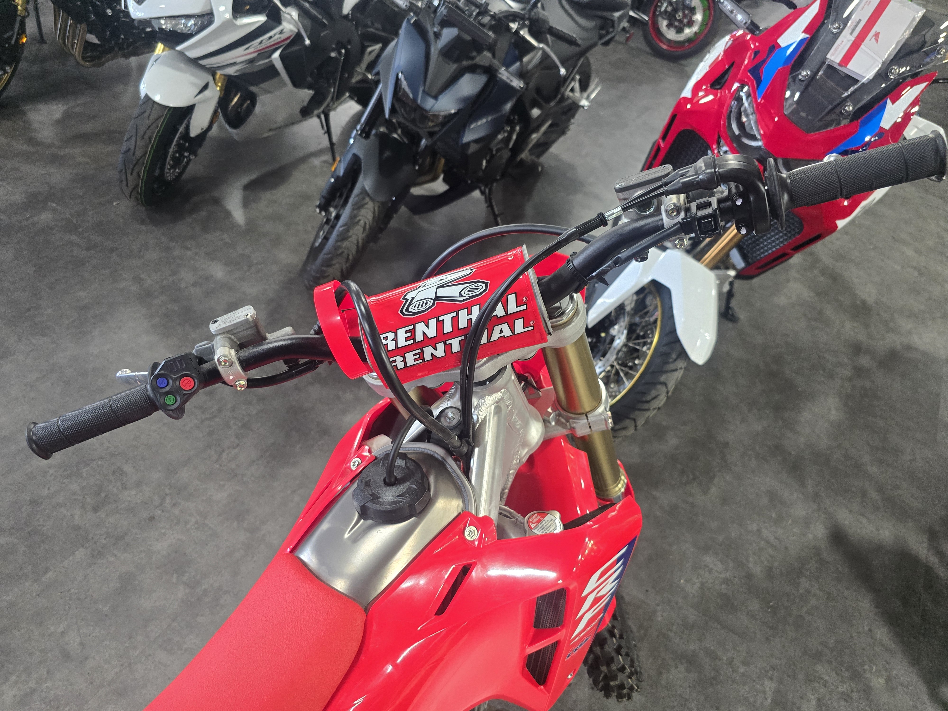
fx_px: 630
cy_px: 356
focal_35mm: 23
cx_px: 474
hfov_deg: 73.9
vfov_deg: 58.9
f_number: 1.7
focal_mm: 6.3
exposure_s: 1/120
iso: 640
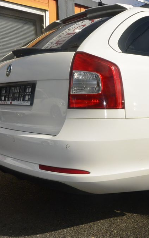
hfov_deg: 29.2
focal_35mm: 42
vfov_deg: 47.2
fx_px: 273
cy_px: 118
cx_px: 135
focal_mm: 10
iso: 160
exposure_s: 1/250
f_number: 14
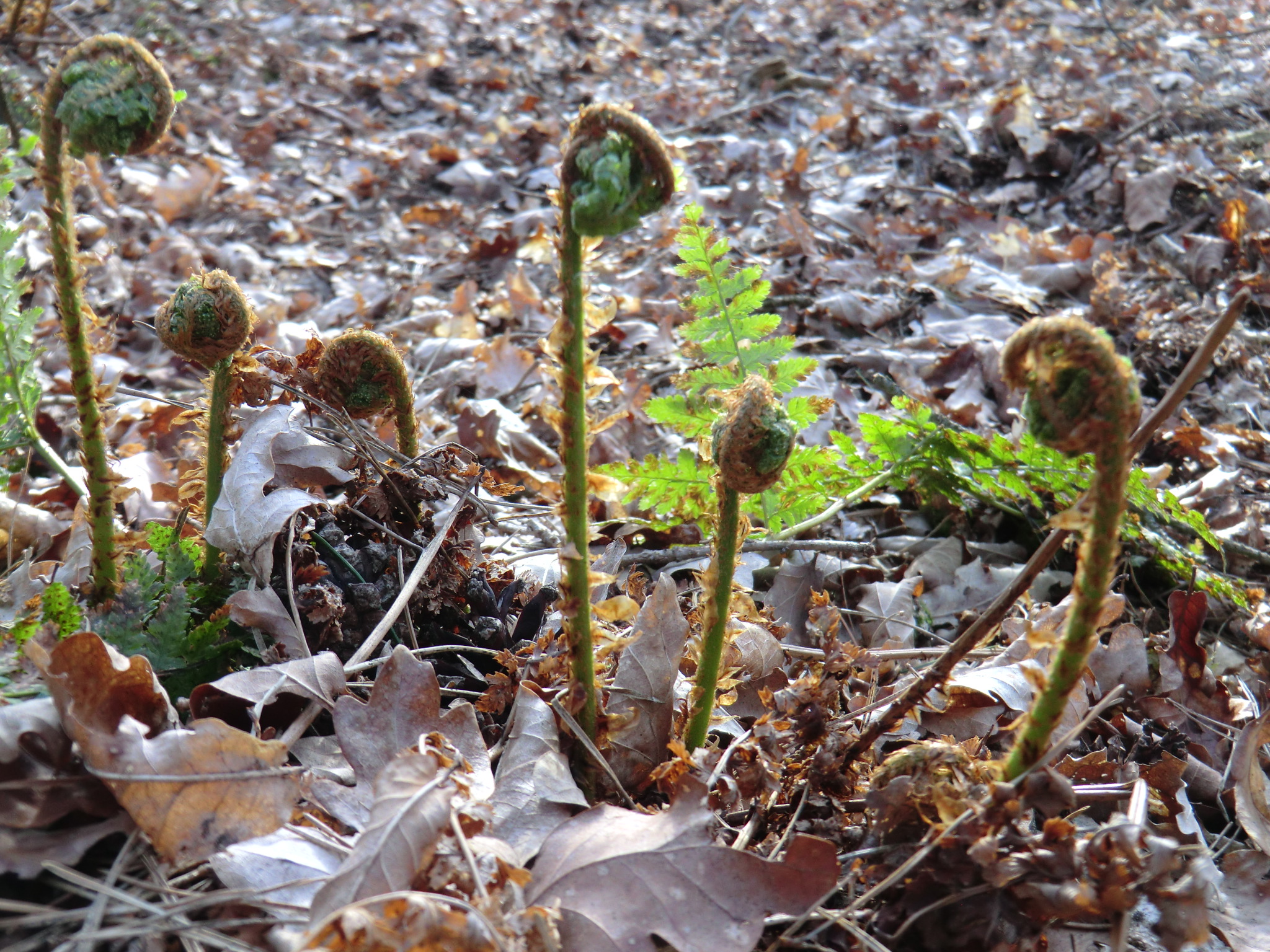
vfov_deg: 36.0
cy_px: 476
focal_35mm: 40
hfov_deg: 46.8
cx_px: 635
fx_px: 1468
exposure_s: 1/60
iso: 100
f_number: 3.8
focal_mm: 7.1
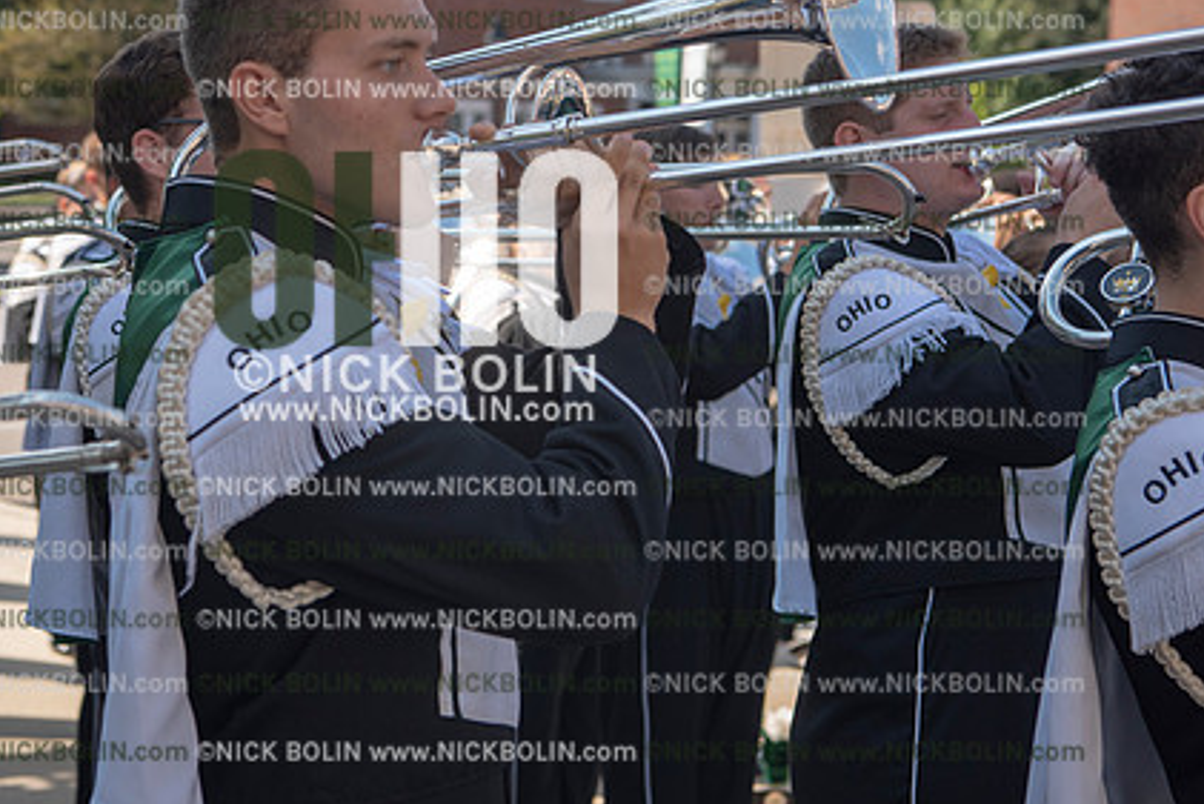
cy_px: 288
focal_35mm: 80
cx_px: 415
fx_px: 2676
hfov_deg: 25.2
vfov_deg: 17.0
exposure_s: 1/1250
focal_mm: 58
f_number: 5
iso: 400
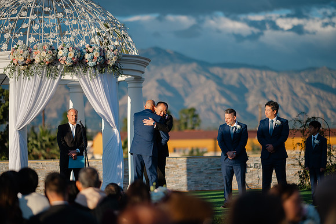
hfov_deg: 19.1
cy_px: 112
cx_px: 168
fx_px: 1001
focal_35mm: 107
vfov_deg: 12.8
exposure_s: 1/8000
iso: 100
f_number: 1.4
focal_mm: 105
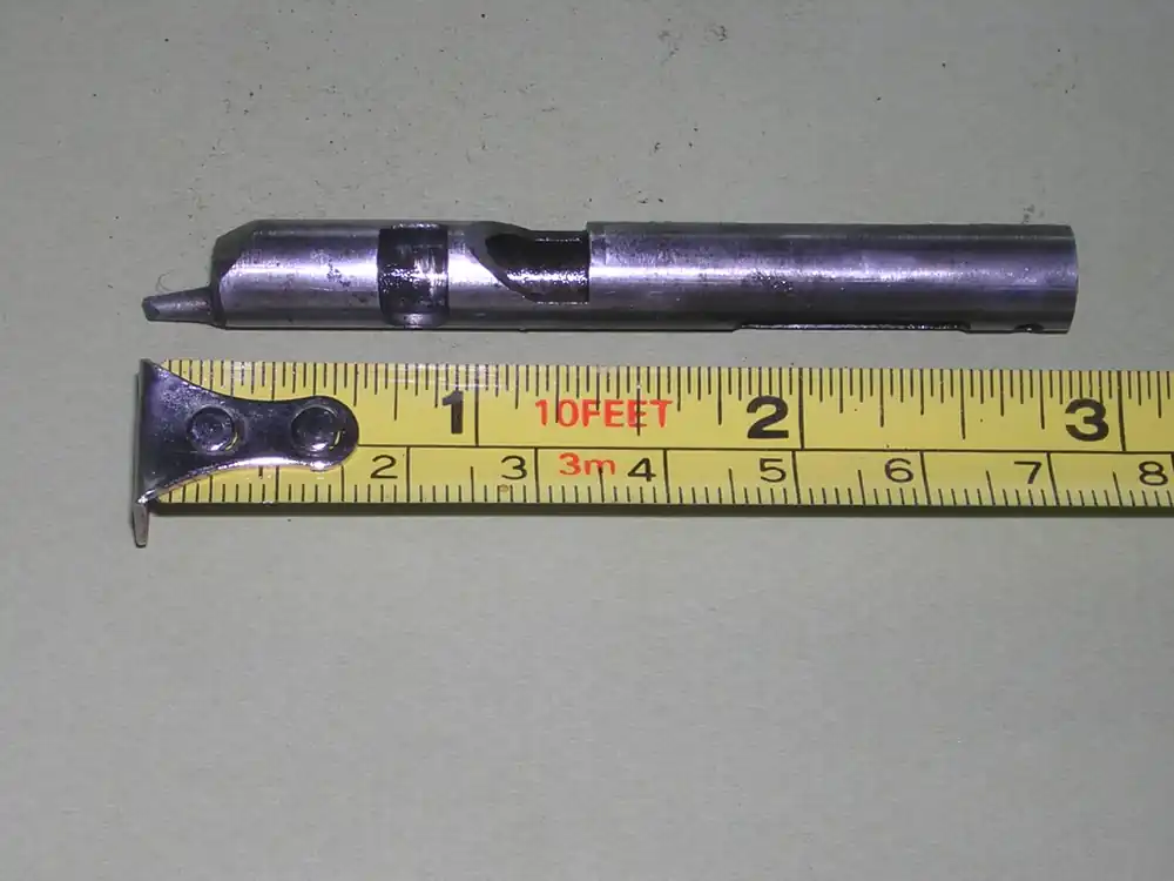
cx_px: 587
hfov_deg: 21.1
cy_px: 440
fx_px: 3154
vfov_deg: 15.9
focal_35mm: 93
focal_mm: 12.1
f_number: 8.6
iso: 100
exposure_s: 1/60.1
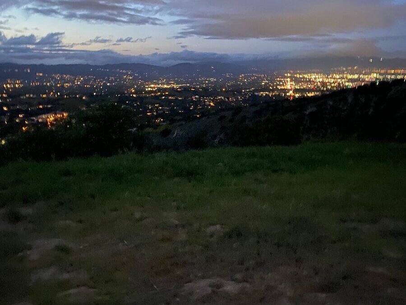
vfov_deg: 53.1
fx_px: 305
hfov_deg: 67.3
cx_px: 203
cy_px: 152
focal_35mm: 26
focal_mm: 4.25
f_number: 1.8
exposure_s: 1/8
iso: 1000
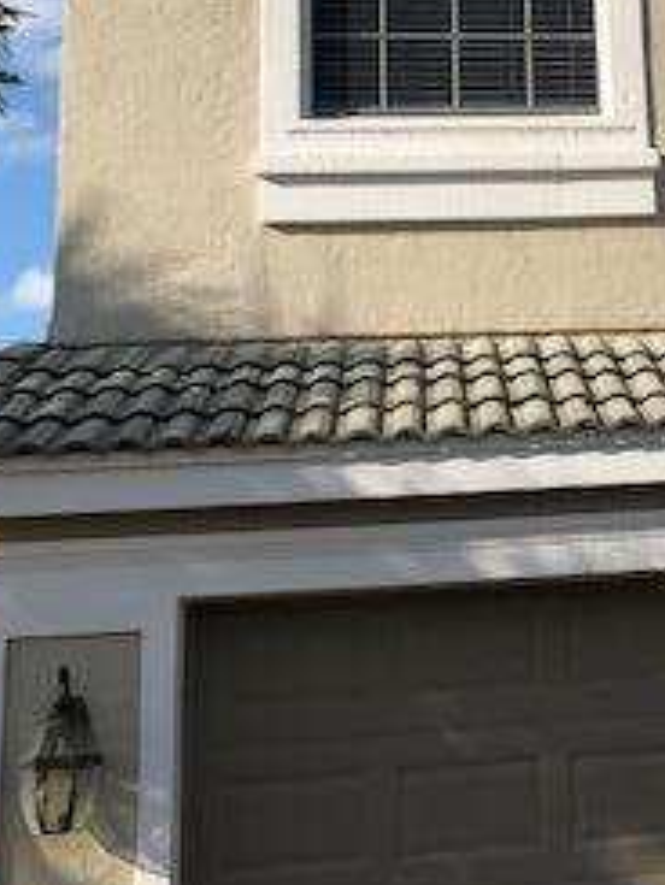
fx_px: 1868
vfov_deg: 26.2
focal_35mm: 73
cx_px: 813
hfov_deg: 19.0
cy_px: 188
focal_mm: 3.99
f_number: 1.8
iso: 20
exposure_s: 1/2183
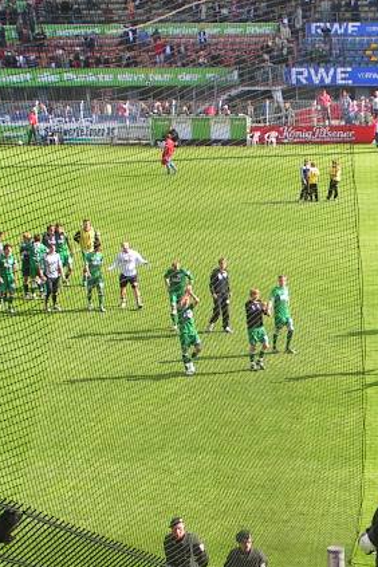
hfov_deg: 11.5
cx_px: 413
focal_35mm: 118
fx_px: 1858
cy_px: 312
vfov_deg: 17.3
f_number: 5
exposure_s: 1/160
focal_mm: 9.2
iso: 50
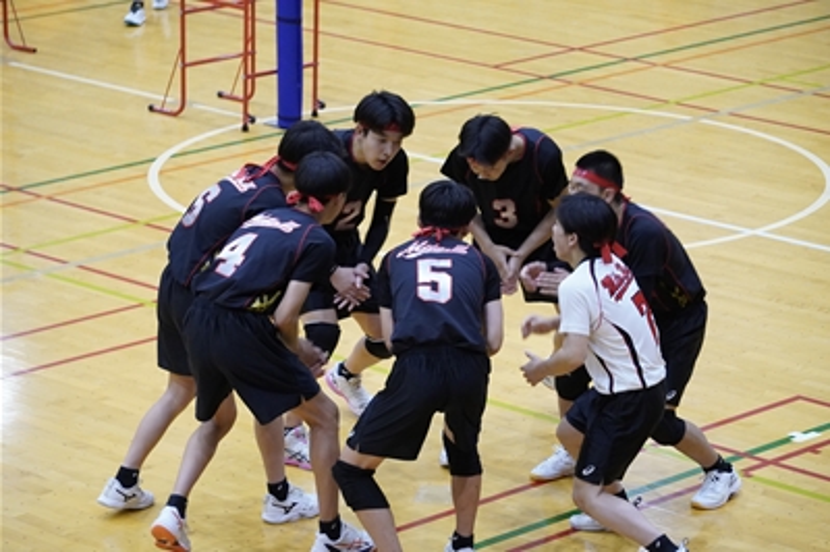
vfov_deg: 9.5
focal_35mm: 144
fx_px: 3317
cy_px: 276
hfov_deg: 14.3
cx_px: 415
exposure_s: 1/160
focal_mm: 96
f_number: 5.6
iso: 3200
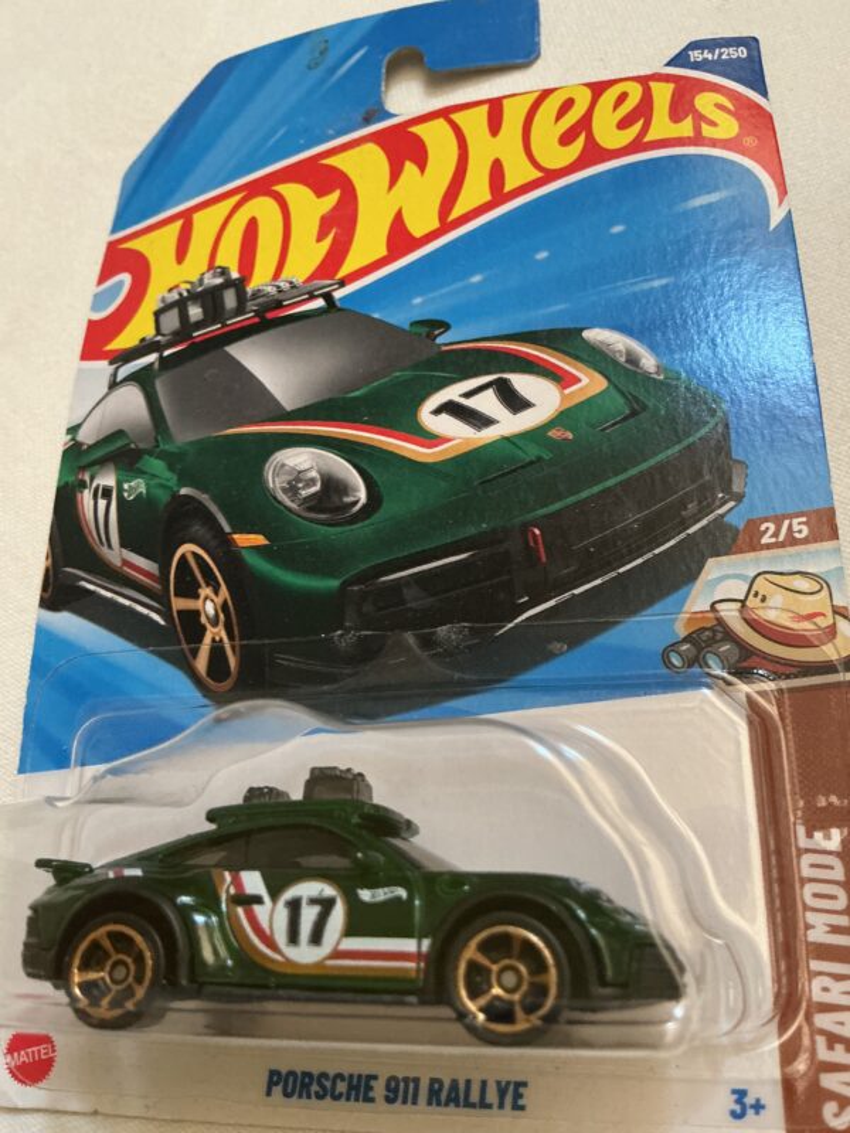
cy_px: 566
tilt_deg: -58.3
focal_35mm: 29
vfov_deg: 61.7
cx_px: 425
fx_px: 949
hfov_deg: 48.2
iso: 250
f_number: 1.8
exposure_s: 1/60
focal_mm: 3
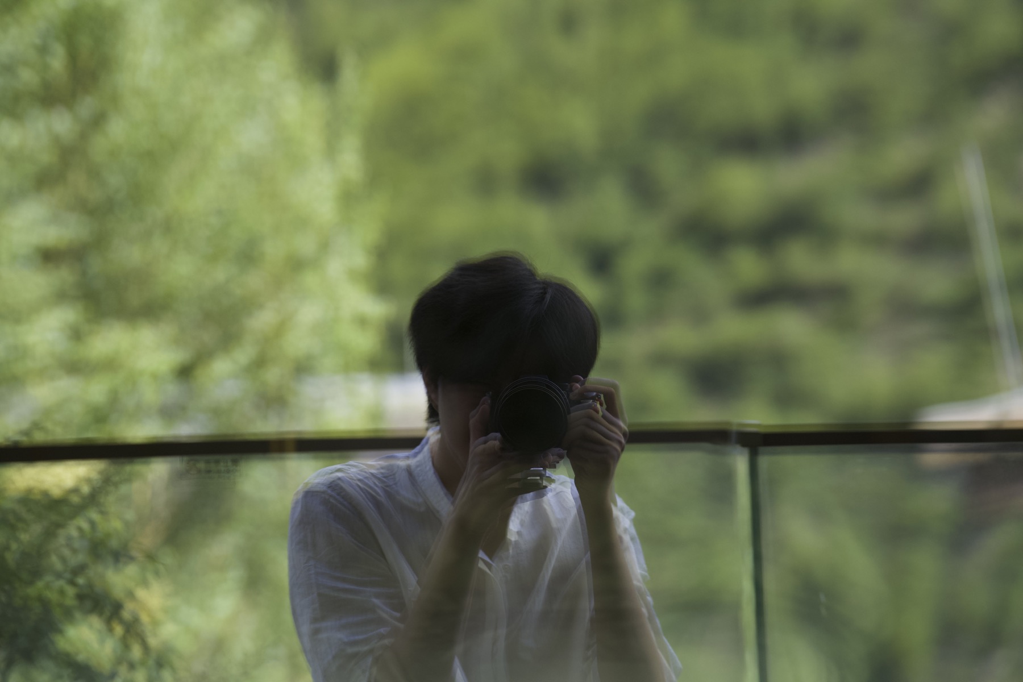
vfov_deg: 6.9
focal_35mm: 200
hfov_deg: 10.3
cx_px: 512
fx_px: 5683
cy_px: 341
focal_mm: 200
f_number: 5.6
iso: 1000
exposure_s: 1/250
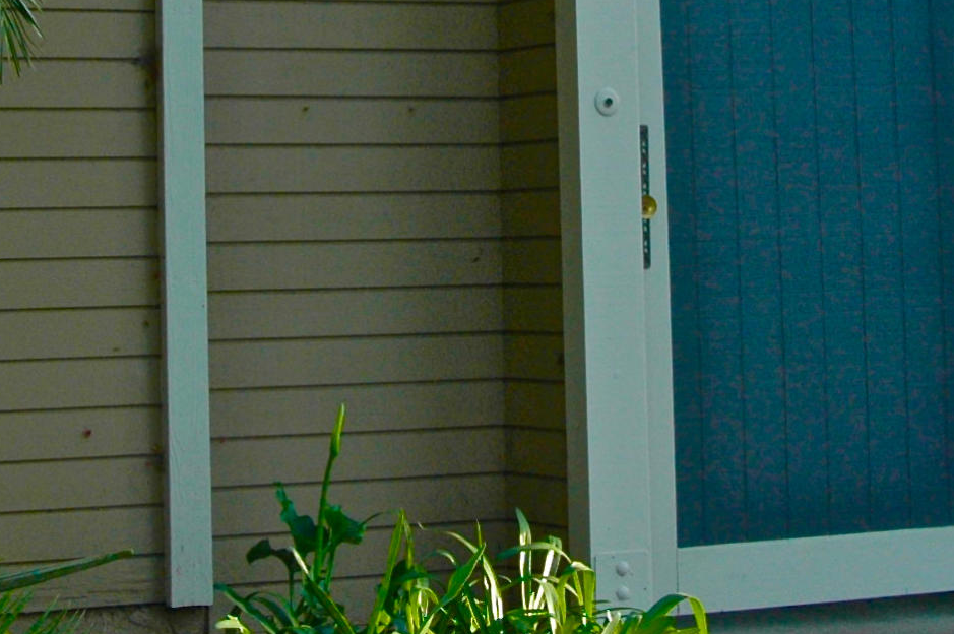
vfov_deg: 11.7
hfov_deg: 17.8
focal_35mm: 115
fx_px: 3044
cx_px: 468
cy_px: -65
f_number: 6.3
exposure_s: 1/160
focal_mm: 24
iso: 400
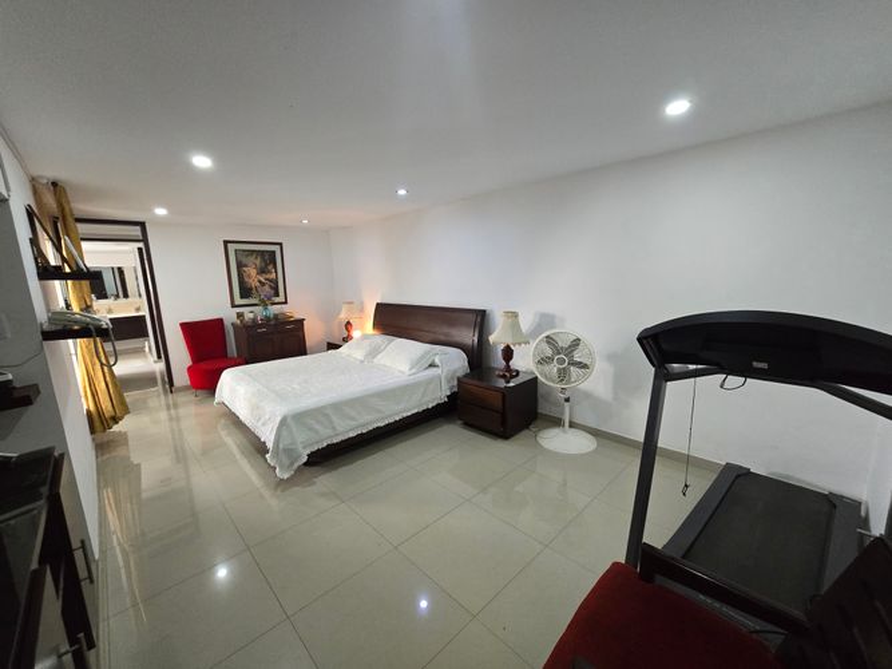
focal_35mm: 13
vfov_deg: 89.9
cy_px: 334
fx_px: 335
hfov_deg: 106.2
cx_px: 446
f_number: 2.2
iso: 500
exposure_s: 1/60
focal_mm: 2.2
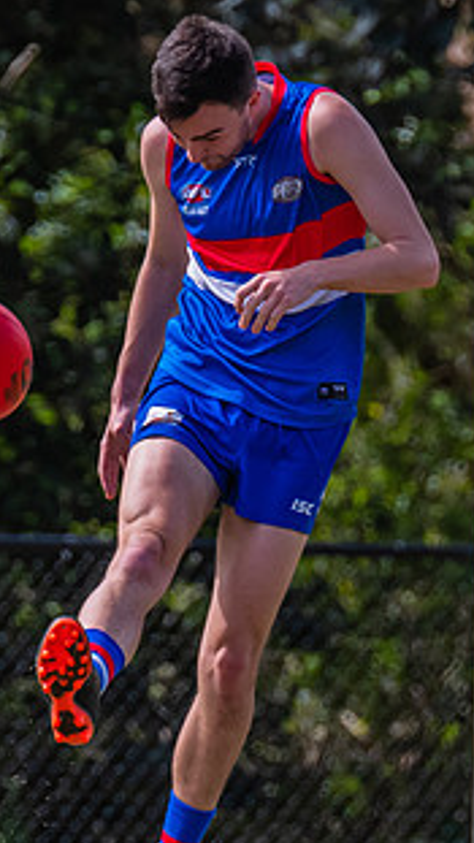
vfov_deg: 1.4
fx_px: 34177
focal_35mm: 1530
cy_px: 480
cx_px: 180
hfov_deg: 0.8
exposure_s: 1/2000
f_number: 6.3
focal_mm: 420
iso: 800
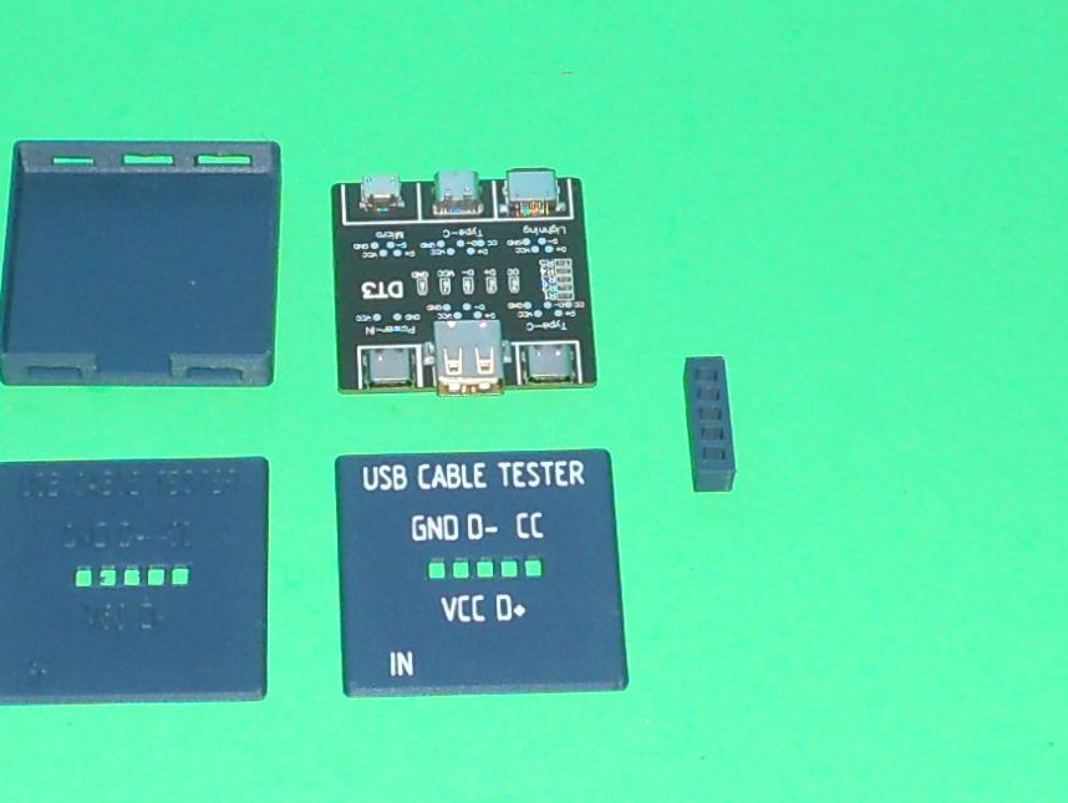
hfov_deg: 45.0
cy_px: 452
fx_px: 1266
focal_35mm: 41
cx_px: 346
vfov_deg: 35.1
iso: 80
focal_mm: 5
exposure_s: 1/25
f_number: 2.7
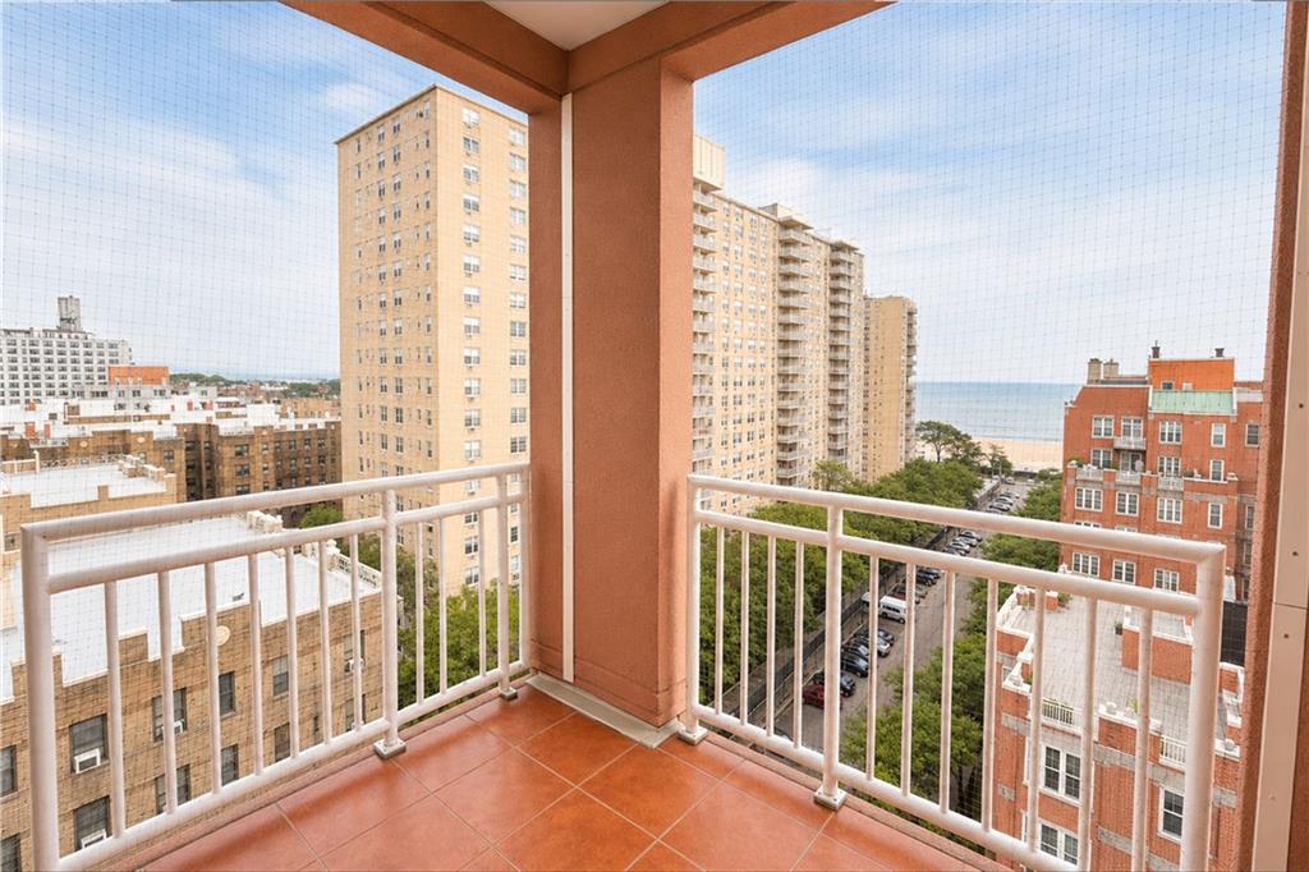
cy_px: 436
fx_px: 582
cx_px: 654
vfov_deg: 73.7
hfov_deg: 96.8
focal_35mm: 16
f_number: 8
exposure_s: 1/125
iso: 64
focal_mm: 16
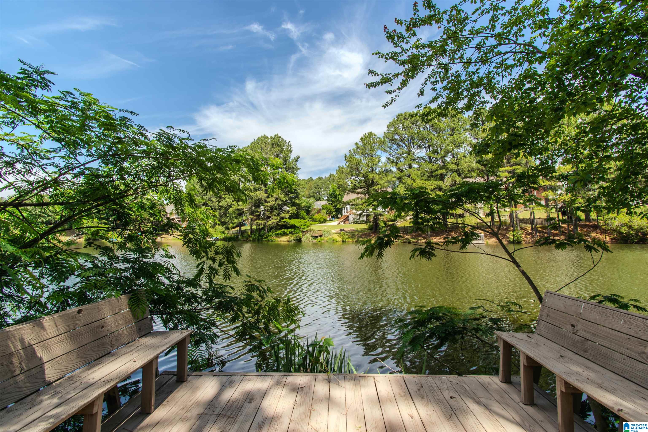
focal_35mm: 15
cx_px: 324
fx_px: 270
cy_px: 216
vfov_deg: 77.3
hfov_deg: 100.4
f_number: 8
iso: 100
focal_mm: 10
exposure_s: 1/80
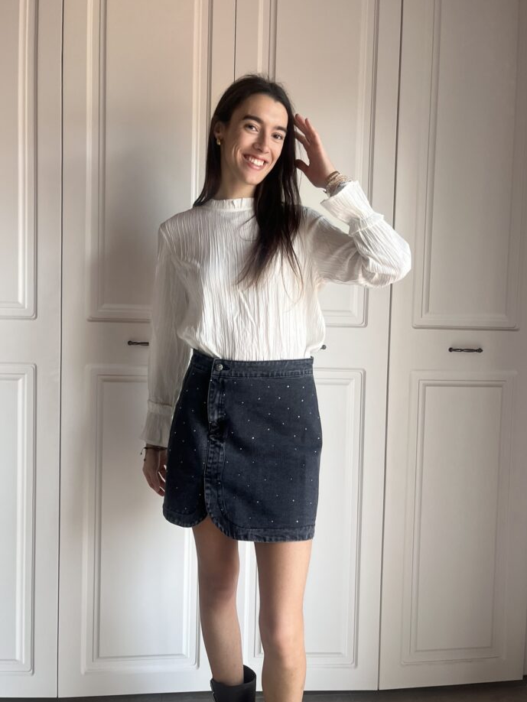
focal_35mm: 29
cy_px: 353
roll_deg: -1.0
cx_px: 245
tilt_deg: -2.3
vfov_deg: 61.6
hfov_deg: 48.2
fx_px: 588
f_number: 1.6
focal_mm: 5.1
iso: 125
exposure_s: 1/121
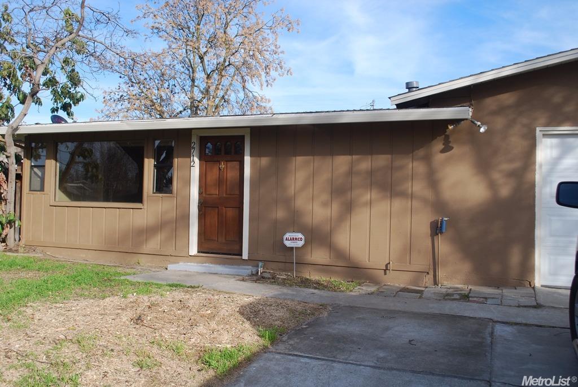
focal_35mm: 33
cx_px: 289
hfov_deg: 57.2
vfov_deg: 40.1
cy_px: 194
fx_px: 530
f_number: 6.3
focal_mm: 22
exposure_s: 1/160
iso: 100
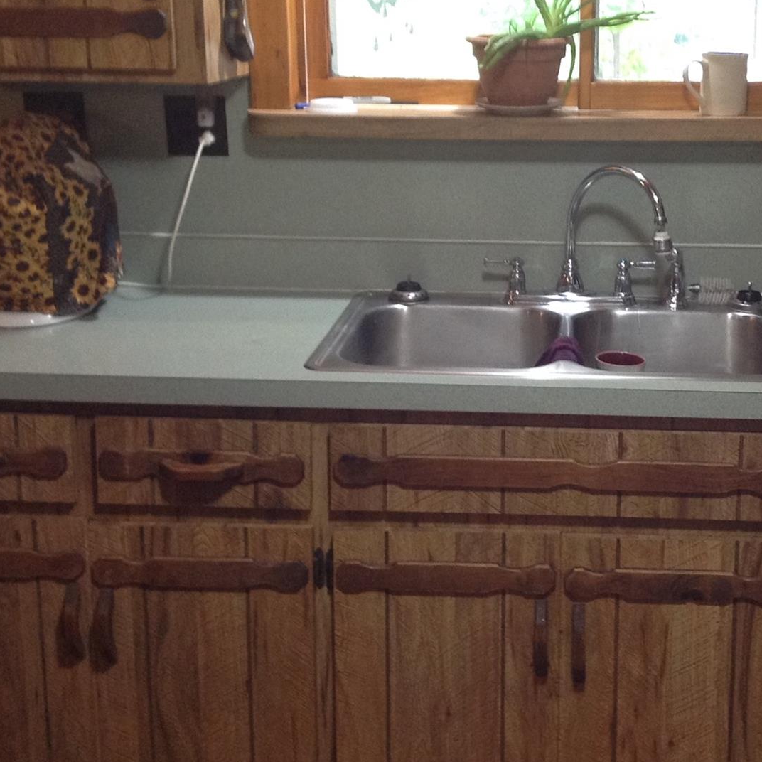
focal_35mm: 59
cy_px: 312
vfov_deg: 29.0
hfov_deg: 28.8
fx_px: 1469
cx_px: 532
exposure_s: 1/15
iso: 160
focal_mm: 4.28
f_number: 2.4
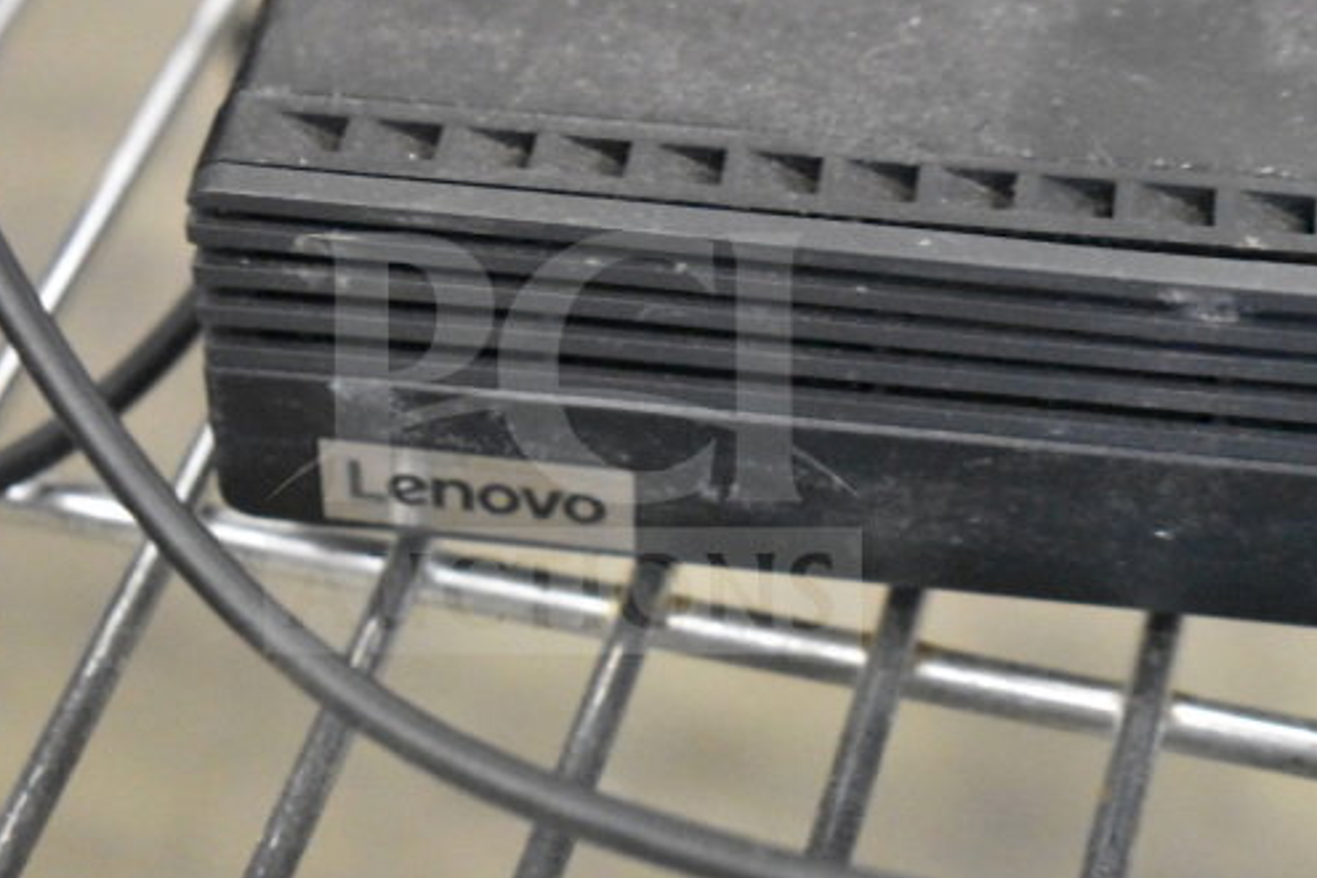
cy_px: 443
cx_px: 561
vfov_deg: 13.5
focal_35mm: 102
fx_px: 3717
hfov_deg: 20.1
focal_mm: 55
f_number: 5.6
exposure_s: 1/100
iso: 18000
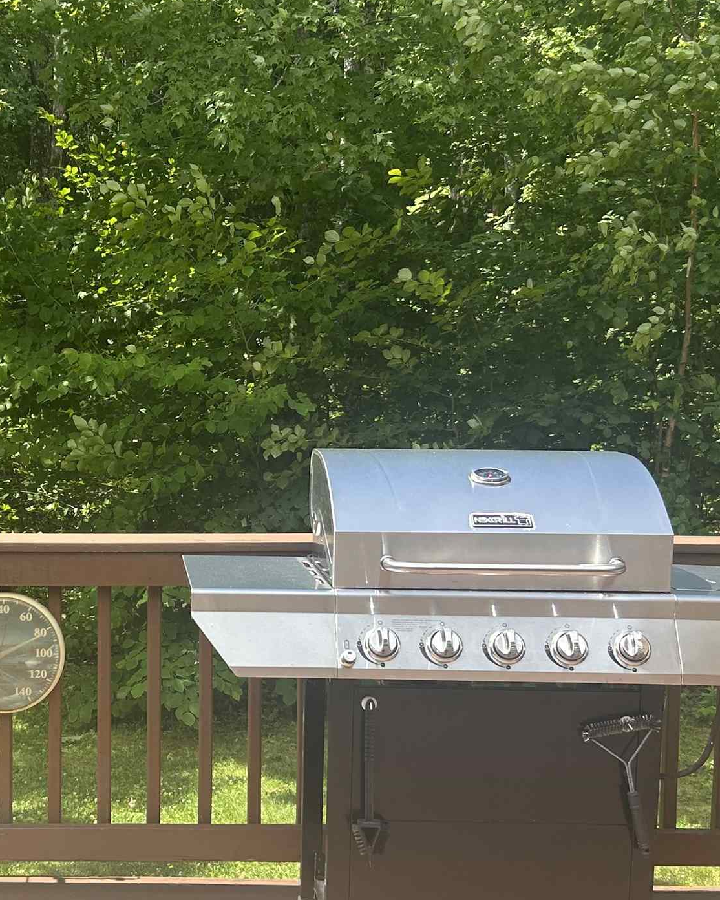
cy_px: 519
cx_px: 111
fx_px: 1491
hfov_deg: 26.5
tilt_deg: -7.4
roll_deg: +2.5
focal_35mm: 56
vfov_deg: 33.5
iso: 50
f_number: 1.5
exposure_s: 1/1079
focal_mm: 5.7
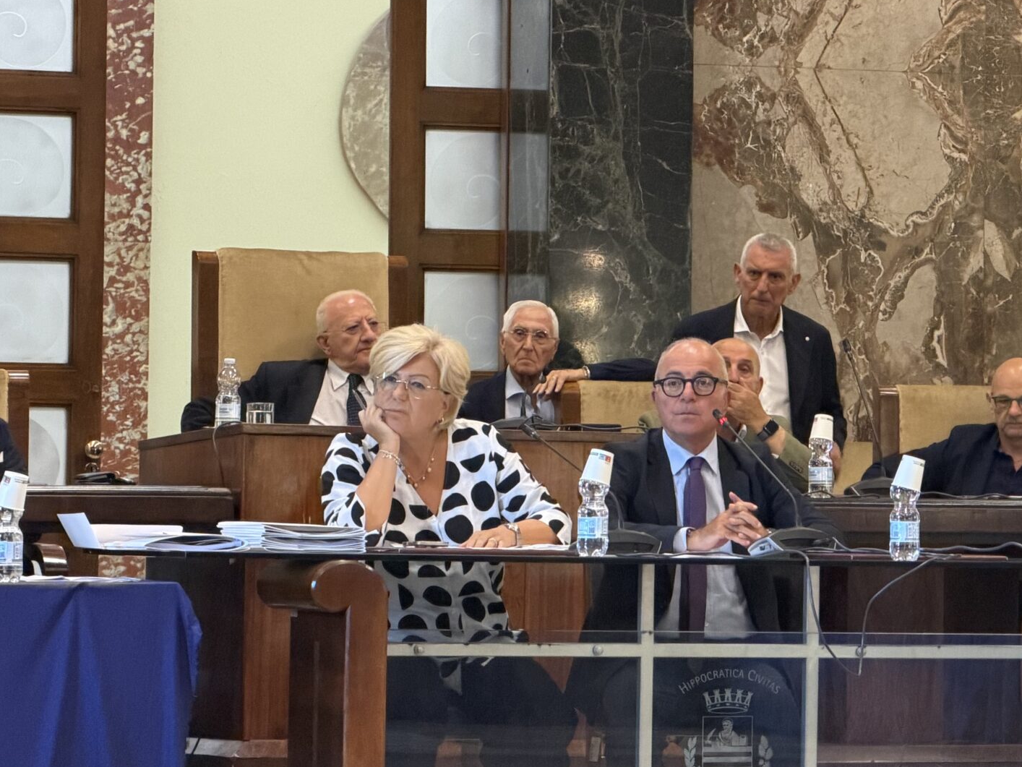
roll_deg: -1.0
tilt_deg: +0.1
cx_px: 913
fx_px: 5345
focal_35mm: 181
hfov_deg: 10.9
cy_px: 291
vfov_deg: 8.2
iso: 640
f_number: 2.8
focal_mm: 16.89
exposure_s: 1/50
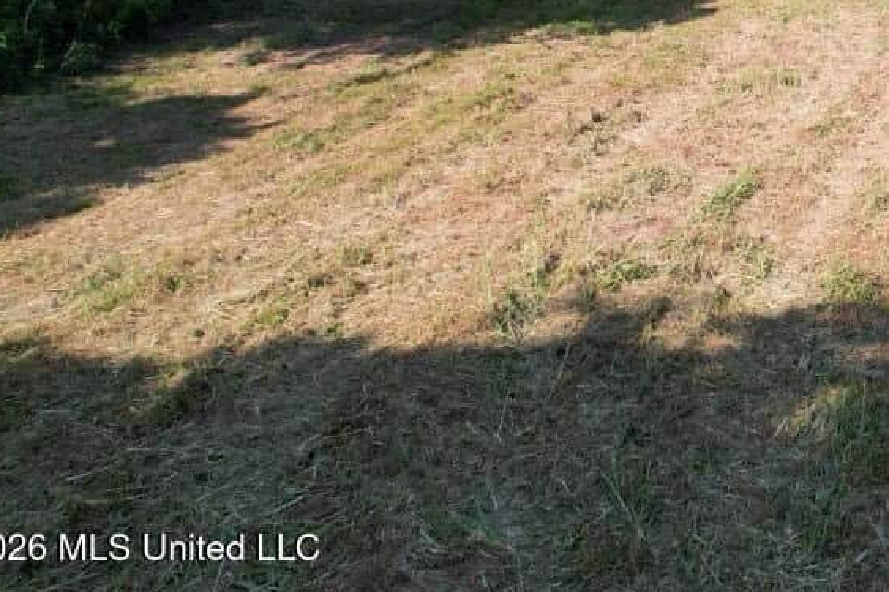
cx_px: 941
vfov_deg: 25.0
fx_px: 1234
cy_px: -66
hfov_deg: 34.9
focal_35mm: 50
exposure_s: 1/1000
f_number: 2.8
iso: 100
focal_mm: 8.4
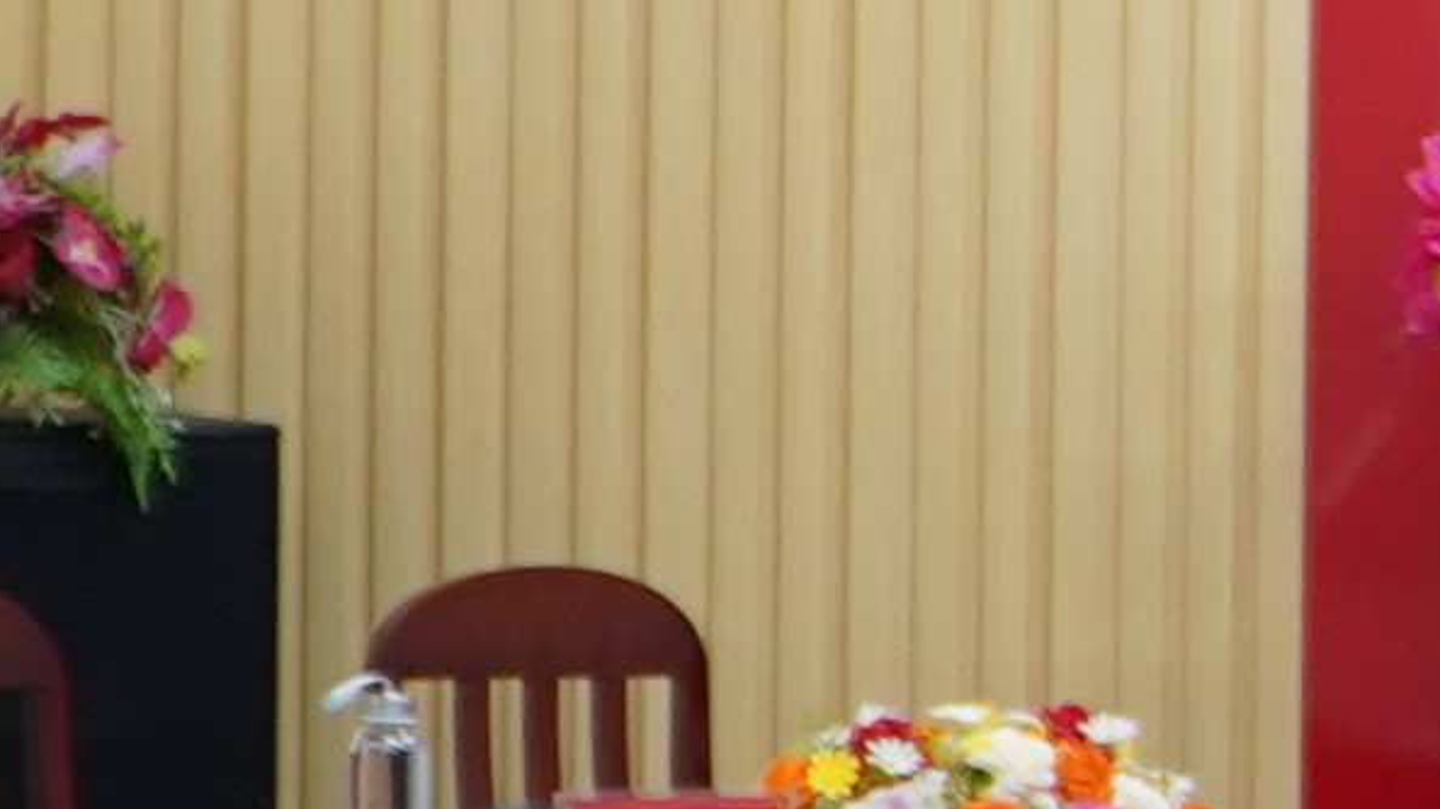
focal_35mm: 313
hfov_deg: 6.3
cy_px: 350
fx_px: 11946
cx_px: 4449
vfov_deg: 3.9
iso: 800
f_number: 4
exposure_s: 1/50
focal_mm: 30
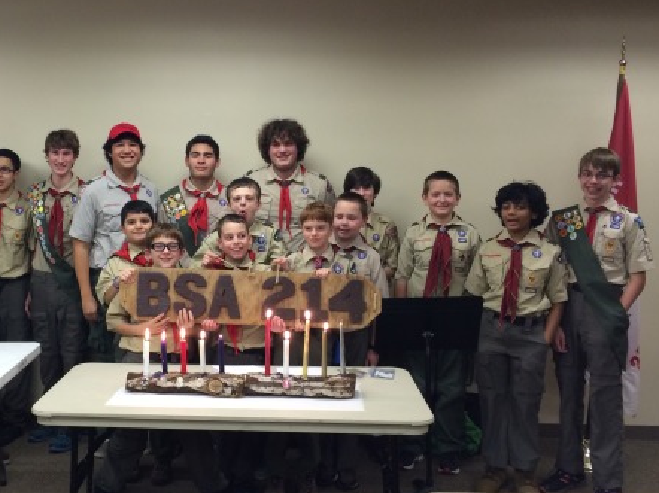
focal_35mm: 42
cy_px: 244
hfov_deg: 44.3
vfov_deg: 34.3
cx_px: 236
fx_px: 799
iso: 125
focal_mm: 4.15
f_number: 2.2
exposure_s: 1/30
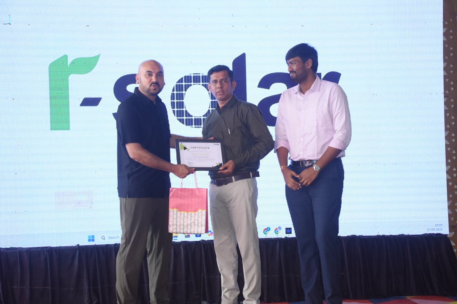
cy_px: 152
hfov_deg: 27.0
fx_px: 952
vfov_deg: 18.2
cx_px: 228
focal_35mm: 75
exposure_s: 1/160
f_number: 4.8
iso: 1250
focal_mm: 50
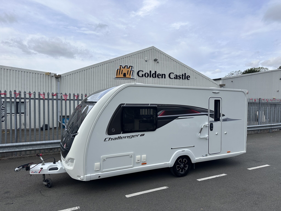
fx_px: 195
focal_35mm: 24
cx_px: 140
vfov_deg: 56.8
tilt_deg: -2.0
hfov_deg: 71.6
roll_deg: -1.0
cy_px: 106
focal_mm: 6.86
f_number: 1.78
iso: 80
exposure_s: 1/5000
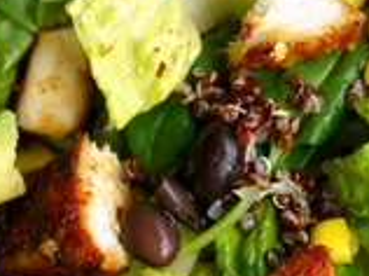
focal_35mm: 182
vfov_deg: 8.1
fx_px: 1937
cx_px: 265
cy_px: 97
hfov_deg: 10.9
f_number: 2.2
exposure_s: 1/320
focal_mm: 25
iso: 100
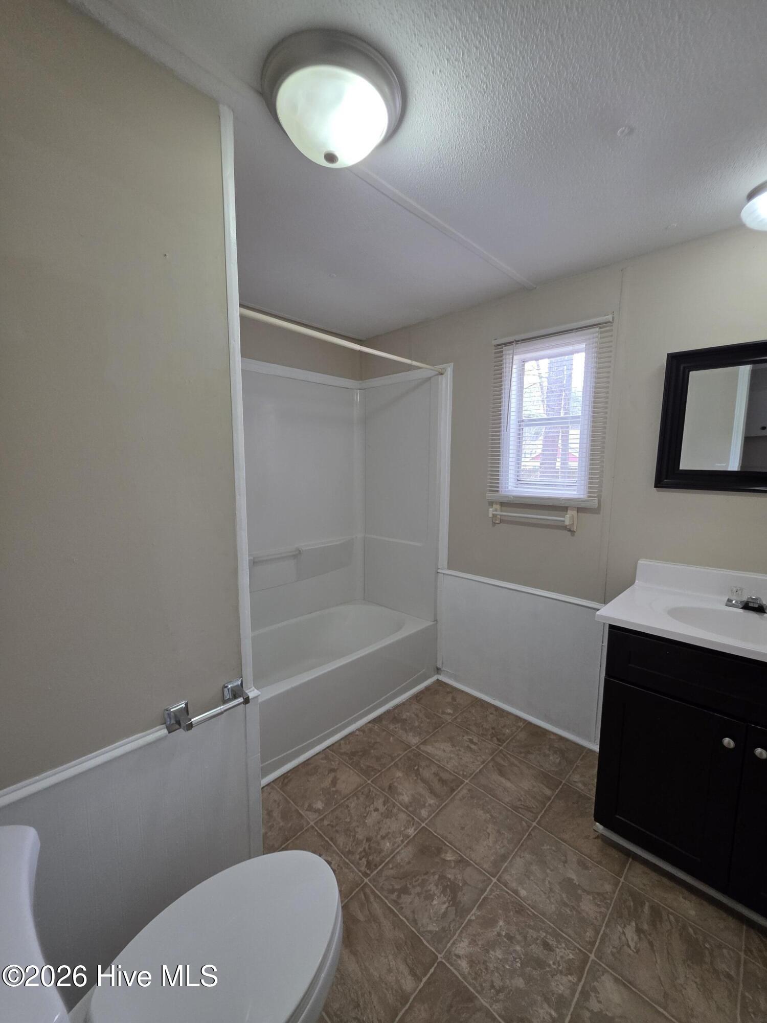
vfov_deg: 106.2
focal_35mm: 13
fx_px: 384
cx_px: 384
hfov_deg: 89.9
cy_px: 512
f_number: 1.9
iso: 250
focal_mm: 2.2
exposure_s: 1/120
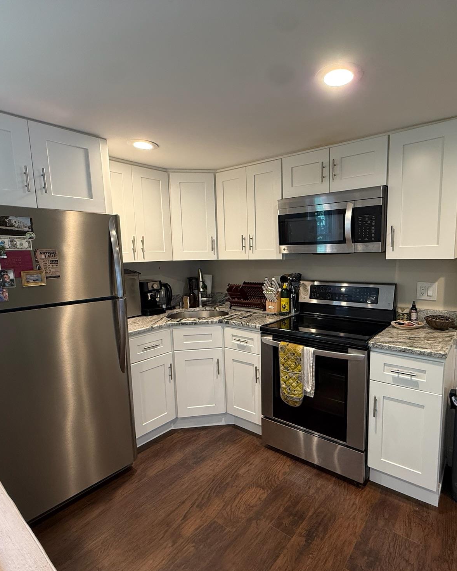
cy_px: 296
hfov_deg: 70.5
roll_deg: +1.2
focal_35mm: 19
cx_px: 258
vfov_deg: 83.3
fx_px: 321
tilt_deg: -7.4
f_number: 2.2
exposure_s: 1/60
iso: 200
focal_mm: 2.22
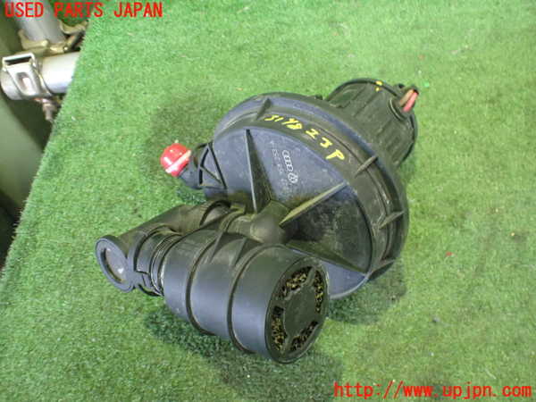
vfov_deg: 46.8
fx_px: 465
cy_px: 201
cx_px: 268
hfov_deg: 60.0
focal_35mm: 30
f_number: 2.3
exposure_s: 1/30
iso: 1000
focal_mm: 5.4
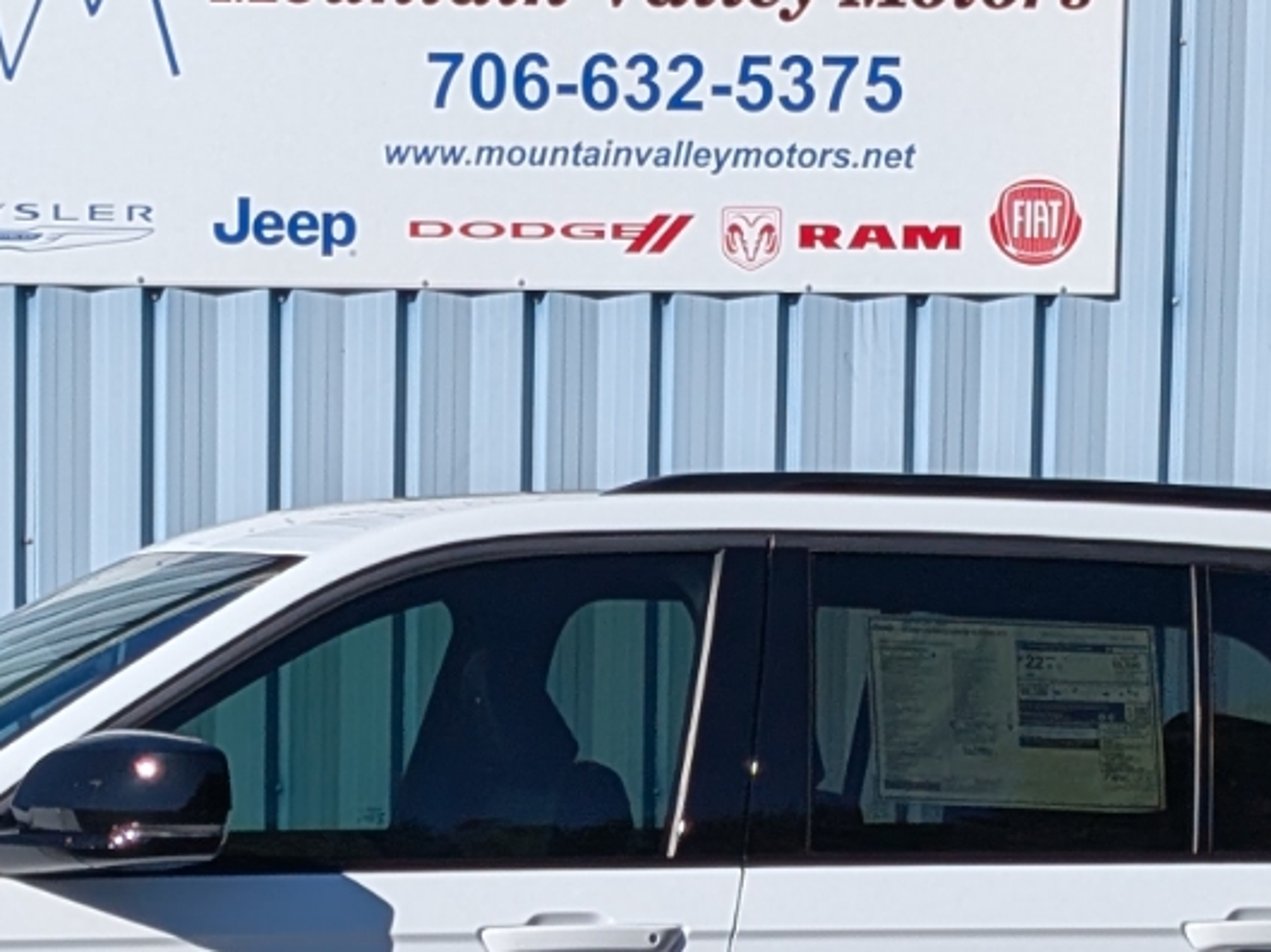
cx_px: 333
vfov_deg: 9.9
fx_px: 5432
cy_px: 1067
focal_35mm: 148
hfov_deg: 13.3
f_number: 1.68
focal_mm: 6.9
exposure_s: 1/2012
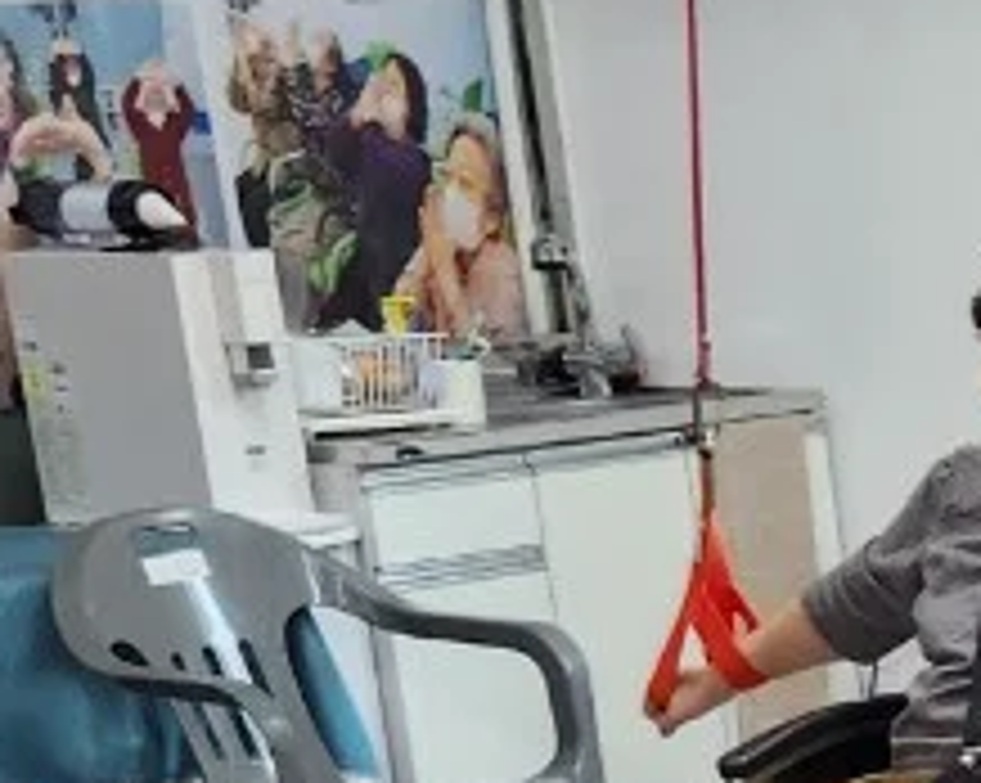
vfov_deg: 11.1
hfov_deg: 12.3
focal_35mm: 132
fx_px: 3829
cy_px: 1282
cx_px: 2160
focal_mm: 5.4
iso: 200
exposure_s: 1/120
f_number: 1.8
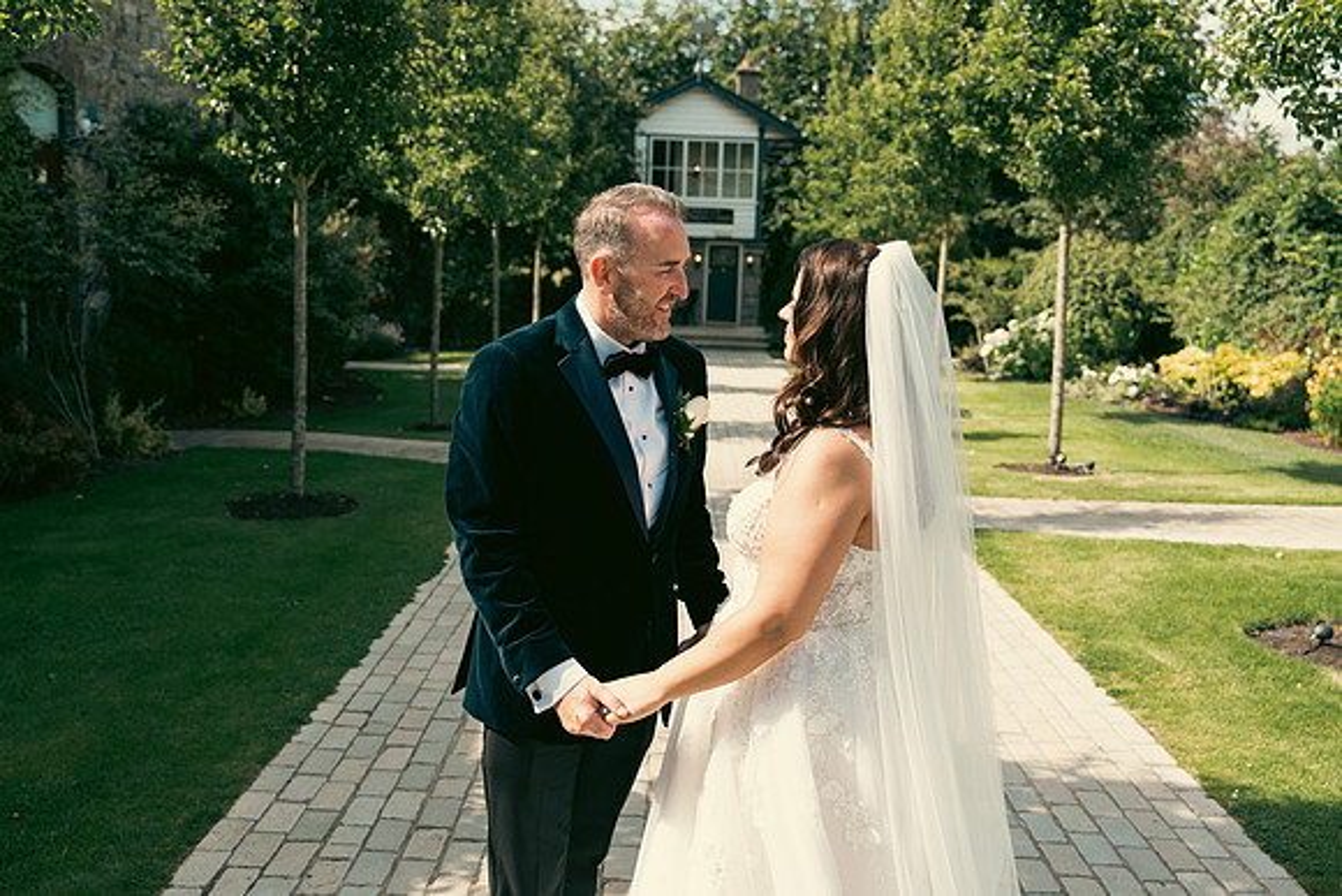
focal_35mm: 35
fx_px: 1305
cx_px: 671
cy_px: 448
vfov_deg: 37.9
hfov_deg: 54.4
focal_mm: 35
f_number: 3.5
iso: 125
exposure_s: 1/640
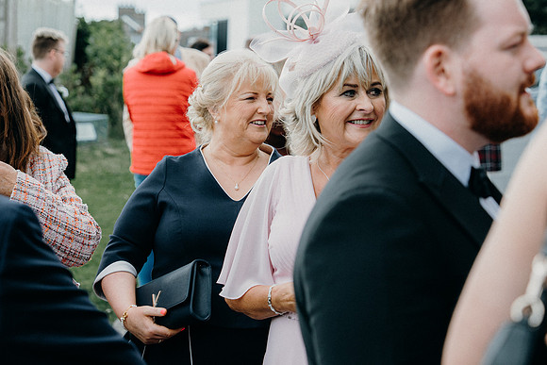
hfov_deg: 23.4
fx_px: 1322
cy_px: 182
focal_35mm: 87
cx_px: 274
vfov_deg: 15.7
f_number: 3.5
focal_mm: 58
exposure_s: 1/200
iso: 125
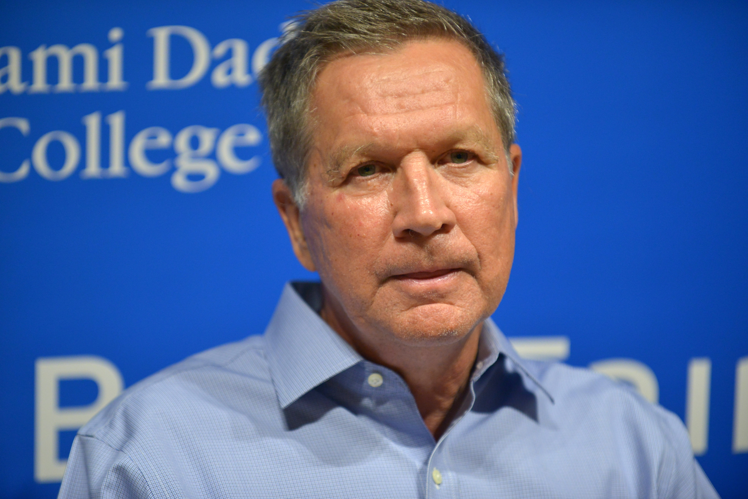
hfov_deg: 10.3
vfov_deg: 6.9
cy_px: 250
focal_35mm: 200
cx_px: 374
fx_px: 4157
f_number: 3.2
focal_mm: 200
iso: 1250
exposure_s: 1/250
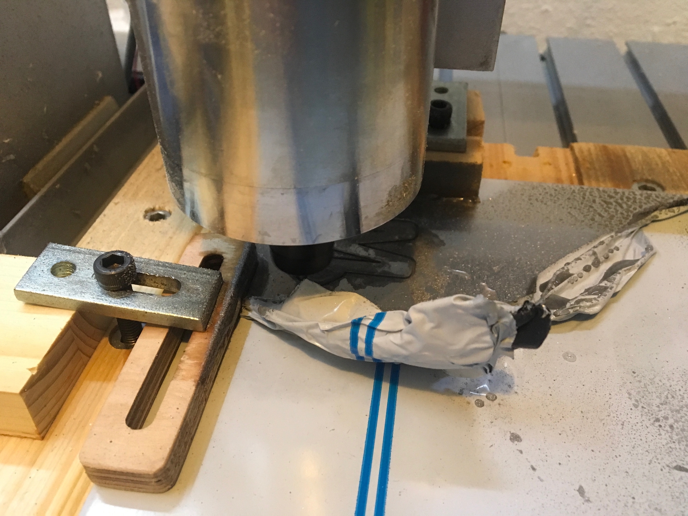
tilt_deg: -38.6
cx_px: 344
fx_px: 576
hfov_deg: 61.7
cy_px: 258
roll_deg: +1.1
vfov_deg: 48.2
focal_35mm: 29
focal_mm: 4.15
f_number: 2.2
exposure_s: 1/17
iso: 200
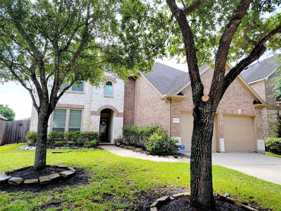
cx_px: 140
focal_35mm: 24
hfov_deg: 71.6
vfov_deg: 56.8
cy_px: 106
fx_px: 195
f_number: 1.8
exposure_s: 1/270
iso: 16
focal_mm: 6.7
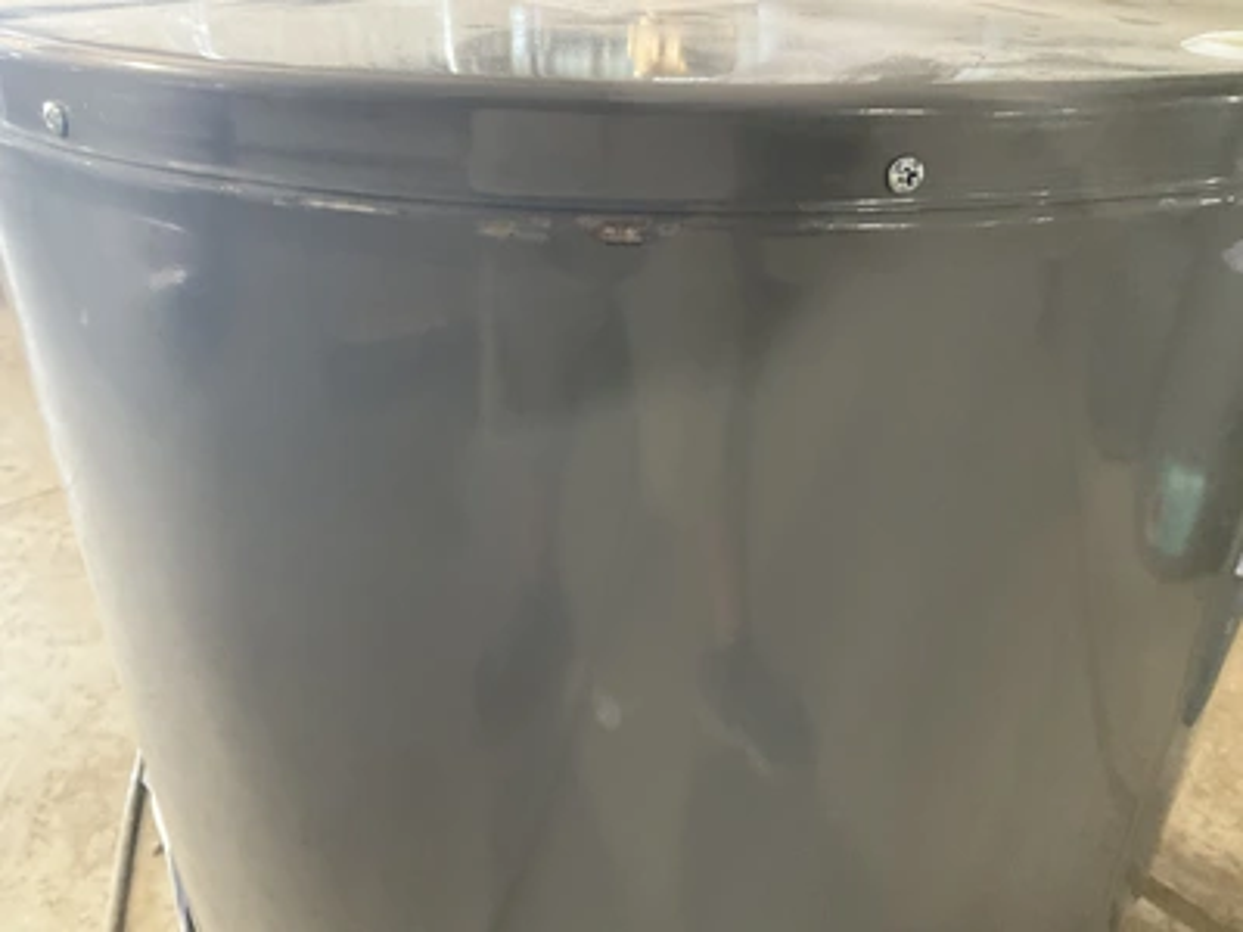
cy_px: 466
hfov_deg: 61.7
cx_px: 622
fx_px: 1041
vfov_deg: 48.2
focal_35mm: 29
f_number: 1.8
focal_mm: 3
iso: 250
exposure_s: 1/60
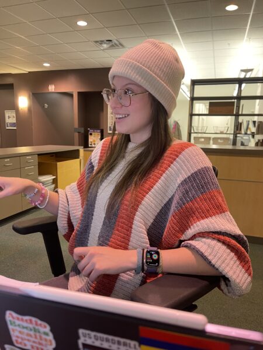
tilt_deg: -9.5
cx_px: 132
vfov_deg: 69.4
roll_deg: -1.2
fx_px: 253
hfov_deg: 54.9
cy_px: 175
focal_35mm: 25
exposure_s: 1/60
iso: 200
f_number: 1.6
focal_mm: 5.1
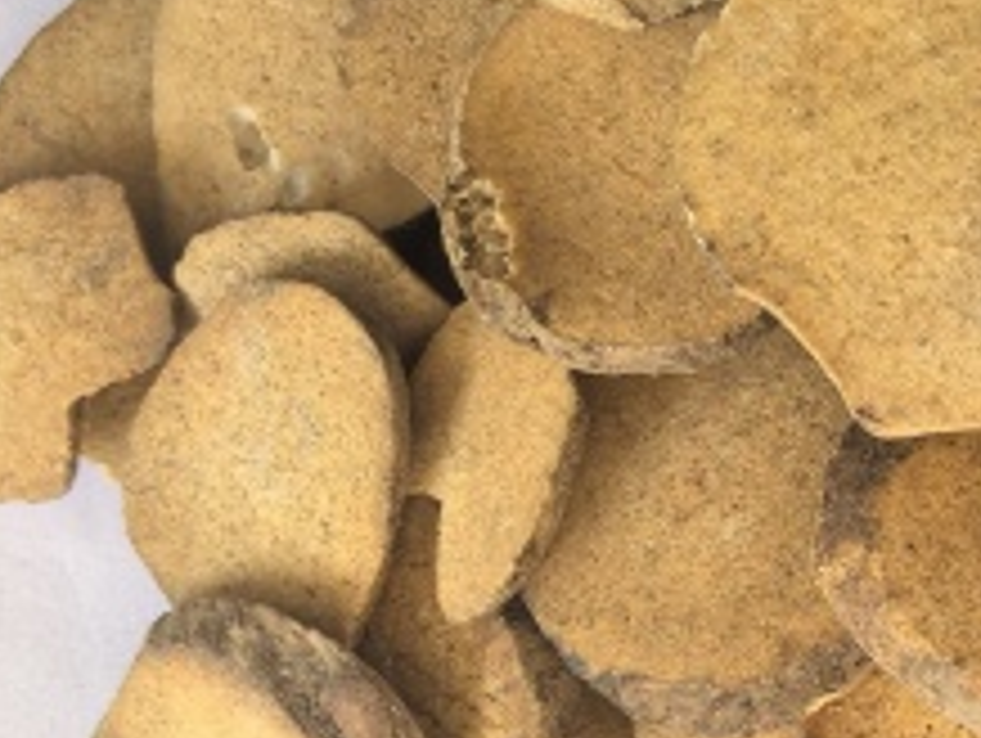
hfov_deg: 17.7
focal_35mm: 99
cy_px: 234
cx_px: 1490
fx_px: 2809
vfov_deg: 14.9
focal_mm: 5.75
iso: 250
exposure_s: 1/100
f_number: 2
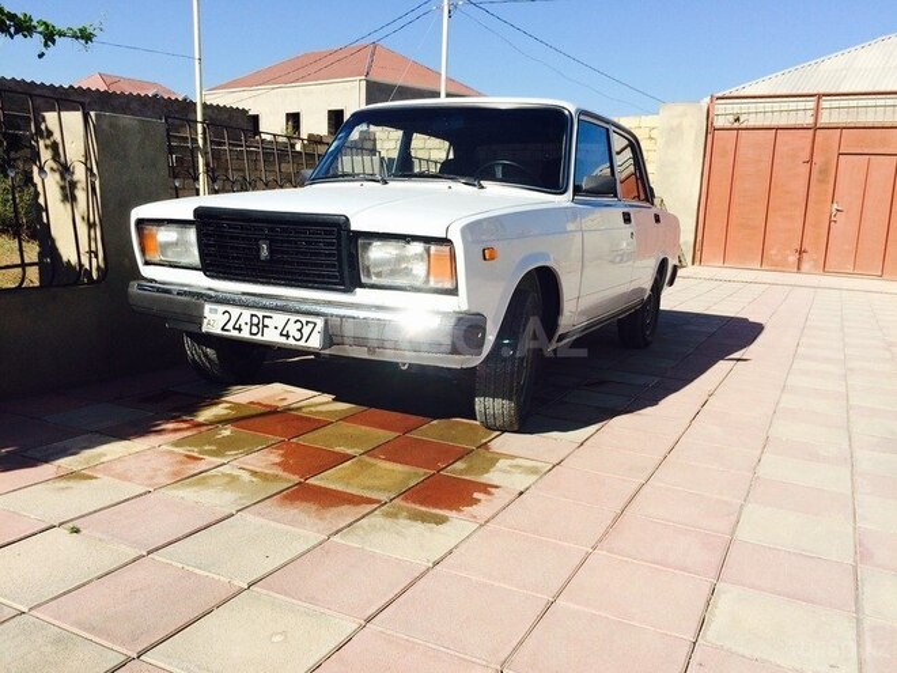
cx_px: 448
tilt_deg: -10.7
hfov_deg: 61.7
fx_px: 751
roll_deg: -2.5
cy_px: 336
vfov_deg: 48.2
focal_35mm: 29
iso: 32
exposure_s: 1/2564
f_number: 2.2
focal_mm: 4.15
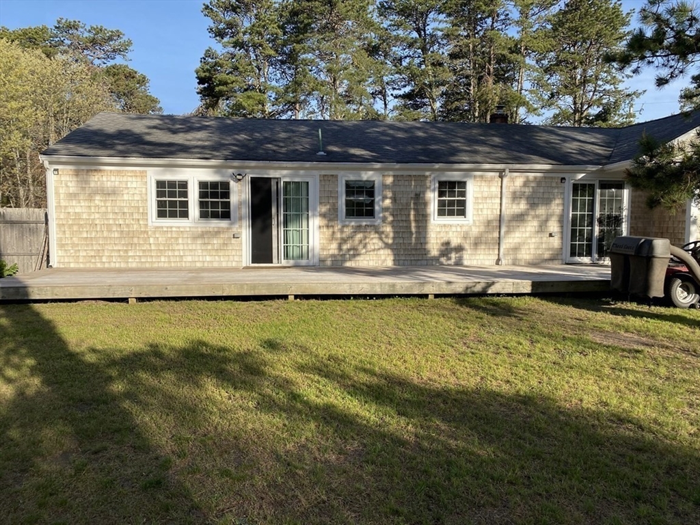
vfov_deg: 53.1
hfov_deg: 67.3
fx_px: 526
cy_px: 262
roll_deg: +0.2
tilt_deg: -4.0
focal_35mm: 26
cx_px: 350
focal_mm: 4.25
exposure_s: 1/1838
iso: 32
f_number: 1.8
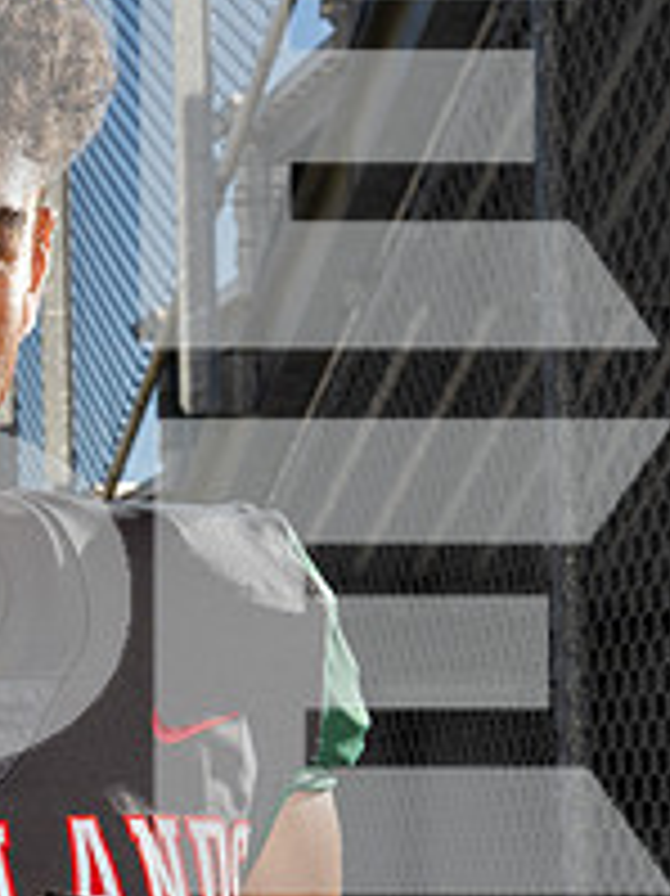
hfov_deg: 10.9
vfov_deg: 15.2
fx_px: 3333
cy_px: 660
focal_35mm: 129
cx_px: -472
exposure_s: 1/250
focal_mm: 46
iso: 160
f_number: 11
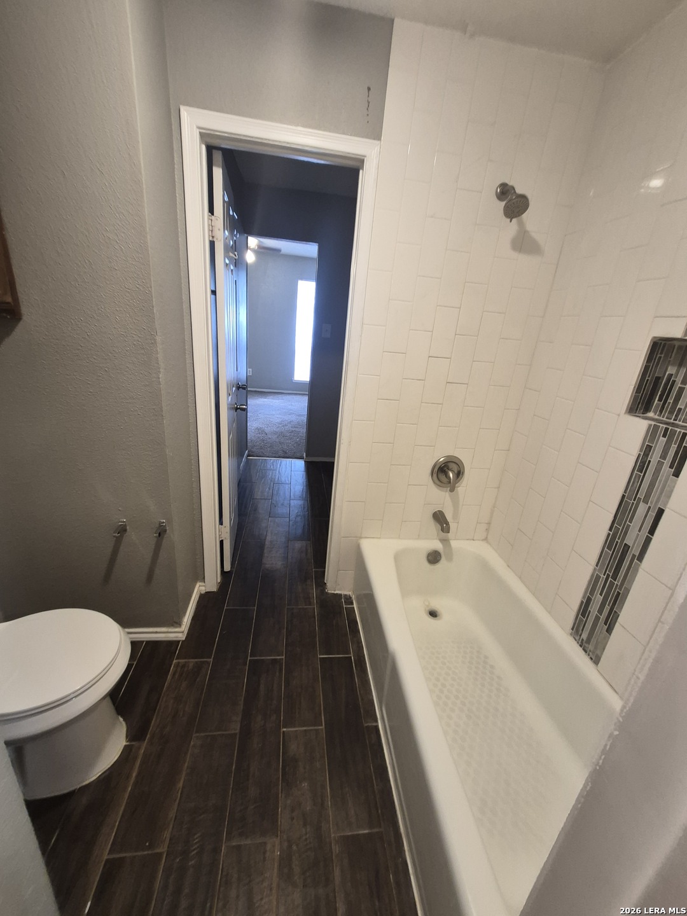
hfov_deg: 89.9
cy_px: 458
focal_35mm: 13
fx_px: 344
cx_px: 344
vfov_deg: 106.2
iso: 320
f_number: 2.2
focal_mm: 1.74
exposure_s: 1/60
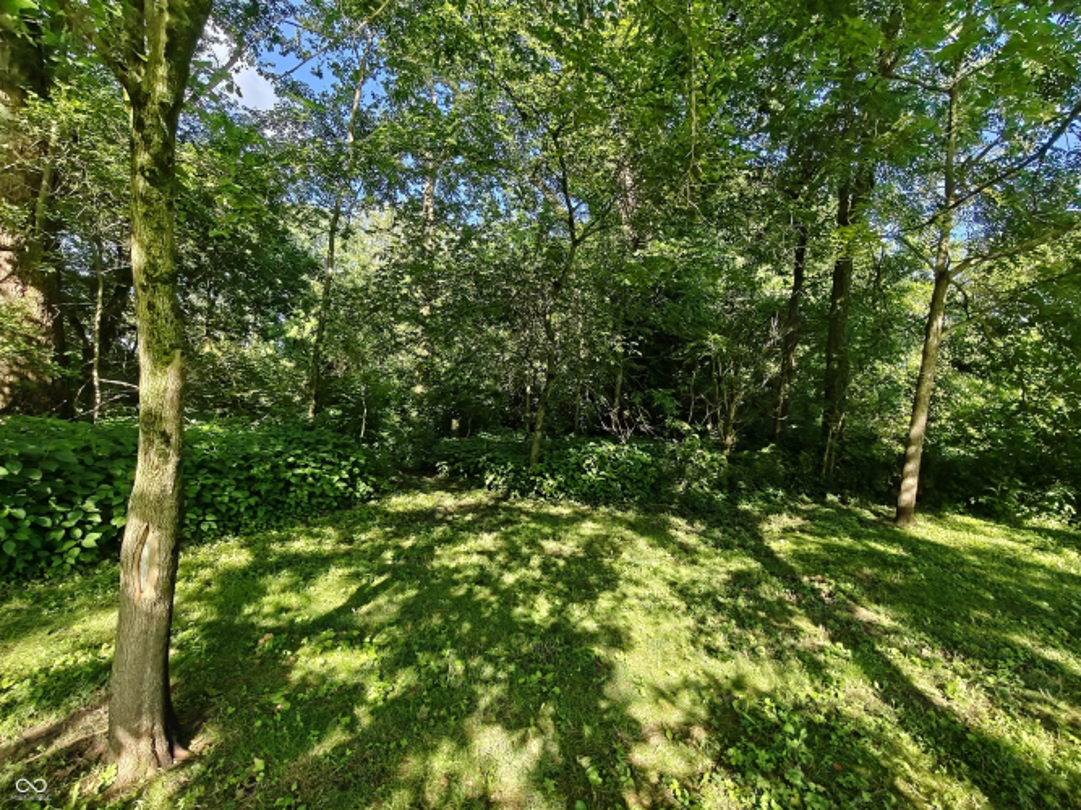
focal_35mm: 15
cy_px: 405
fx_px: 468
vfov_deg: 81.7
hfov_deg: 98.2
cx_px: 540
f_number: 2
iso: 640
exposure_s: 1/238
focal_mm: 2.3
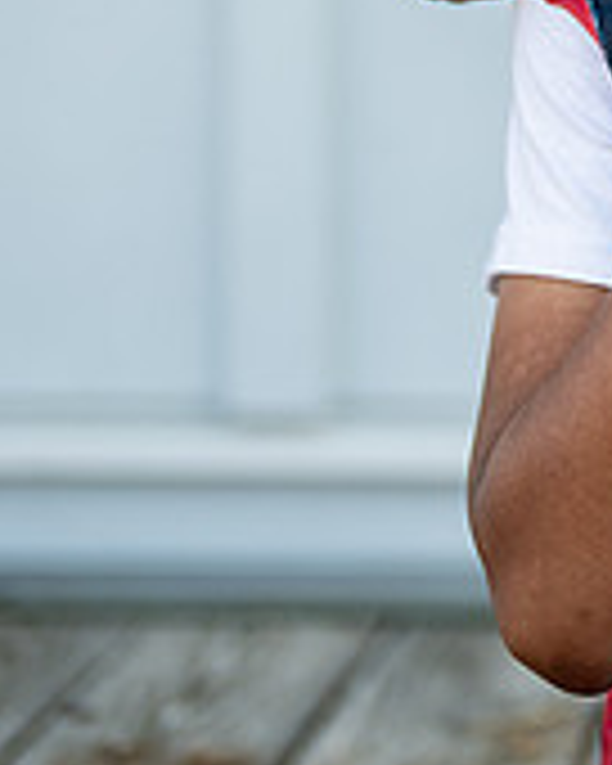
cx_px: 1020
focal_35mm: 193
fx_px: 4370
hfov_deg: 7.8
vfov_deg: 9.8
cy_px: -200
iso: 160
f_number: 1.2
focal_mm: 50
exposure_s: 1/1600
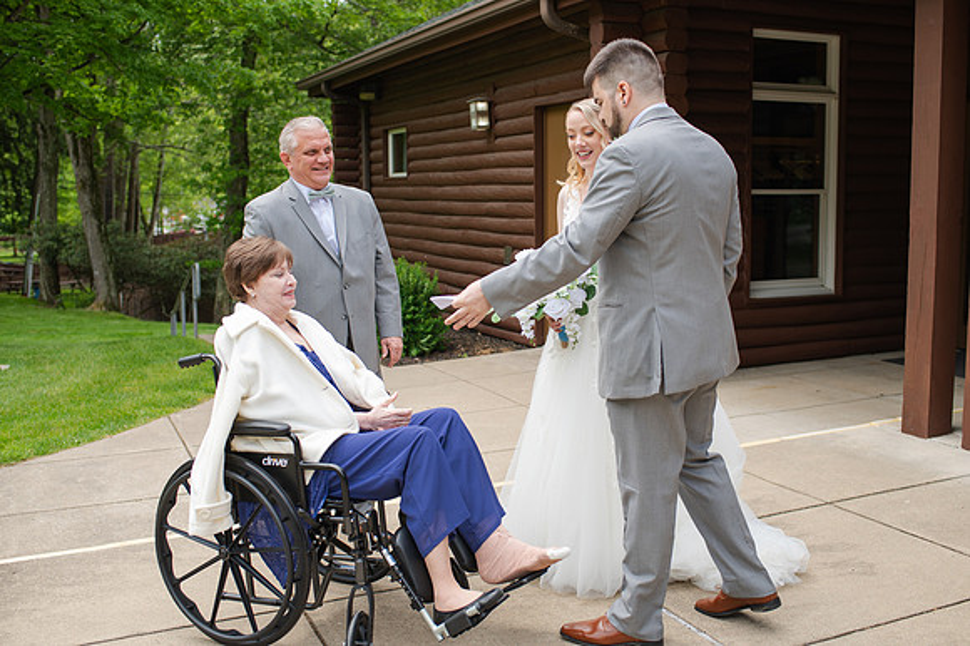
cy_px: 314
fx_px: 1044
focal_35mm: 39
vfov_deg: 34.4
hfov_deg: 49.8
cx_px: 498
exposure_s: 1/640
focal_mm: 35
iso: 100
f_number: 3.2
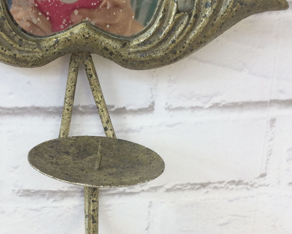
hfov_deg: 34.4
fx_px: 467
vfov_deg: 27.7
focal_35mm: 54
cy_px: 176
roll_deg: +0.5
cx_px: 96
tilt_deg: -20.8
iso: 32
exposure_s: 1/104
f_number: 2.2
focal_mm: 4.15
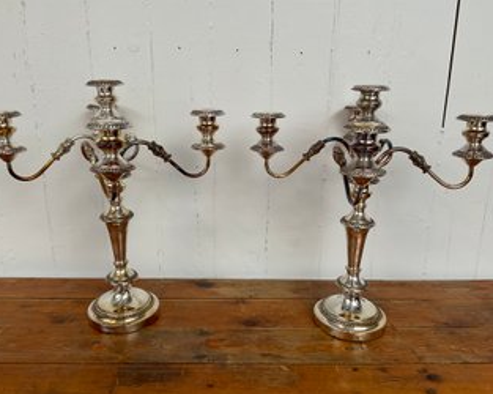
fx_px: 452
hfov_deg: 57.2
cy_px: 199
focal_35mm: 31
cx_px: 235
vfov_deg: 47.1
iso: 16
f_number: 1.8
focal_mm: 3
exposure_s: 1/122
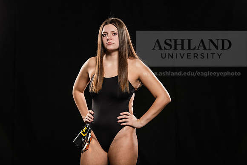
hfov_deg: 20.0
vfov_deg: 13.4
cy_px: 82
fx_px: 700
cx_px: 124
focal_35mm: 102
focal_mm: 102
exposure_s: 1/250
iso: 320
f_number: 5.6
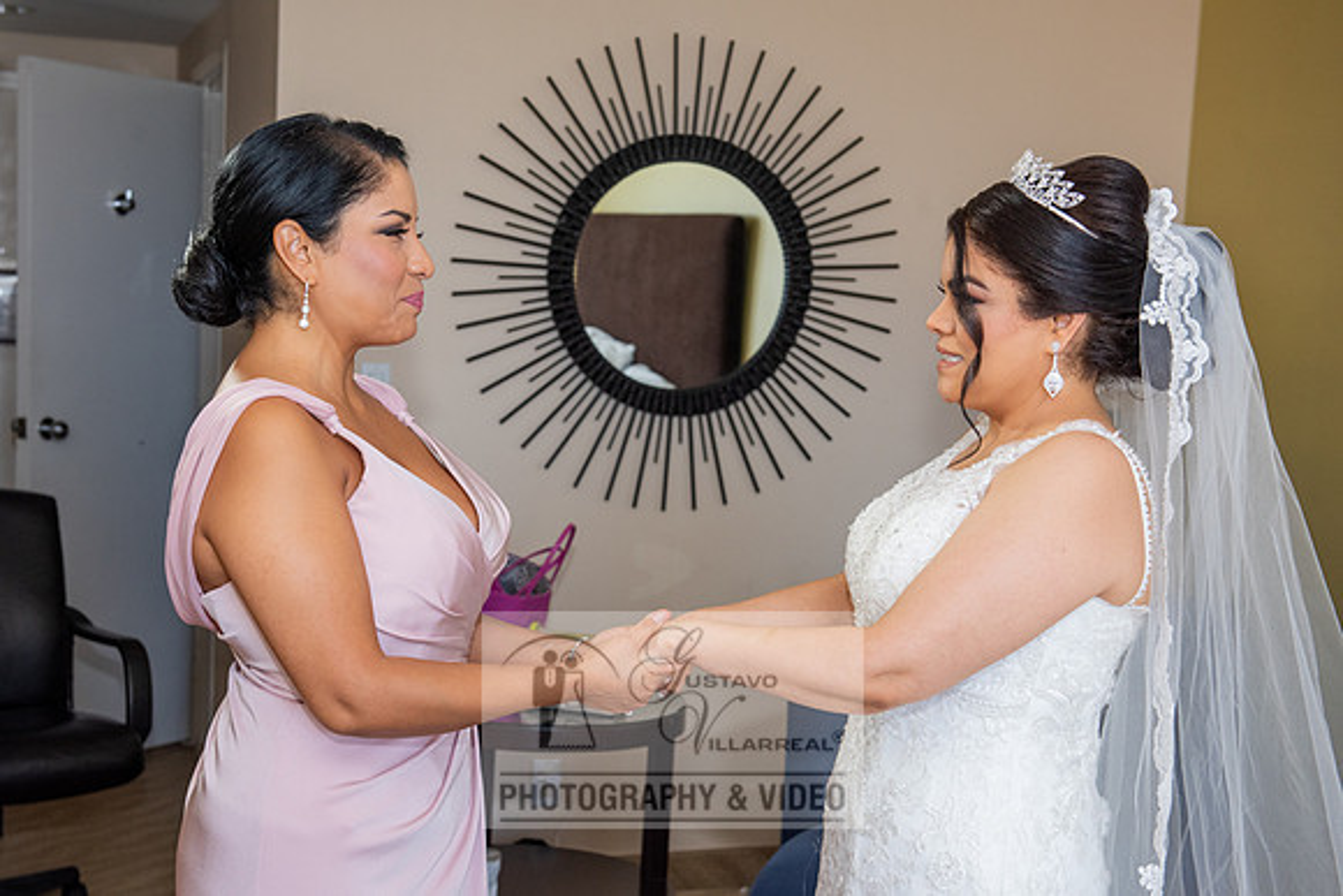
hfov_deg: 35.2
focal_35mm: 57
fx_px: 2114
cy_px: 508
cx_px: 582
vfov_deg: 23.9
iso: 640
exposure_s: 1/125
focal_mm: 50
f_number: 5.6
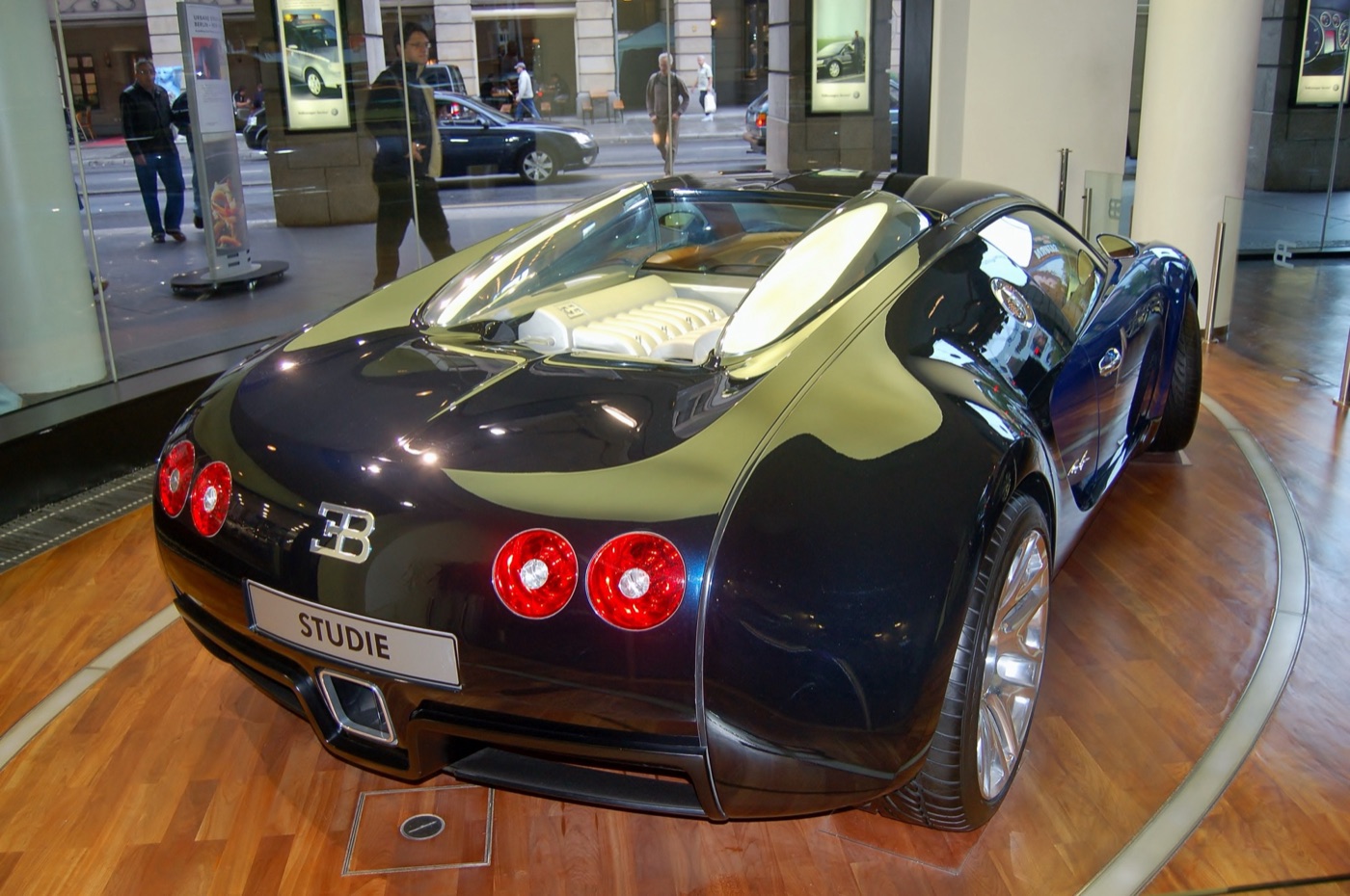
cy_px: 448
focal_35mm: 33
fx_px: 1236
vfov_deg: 39.9
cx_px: 675
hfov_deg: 57.3
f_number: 3.8
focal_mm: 22
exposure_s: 1/60
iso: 400
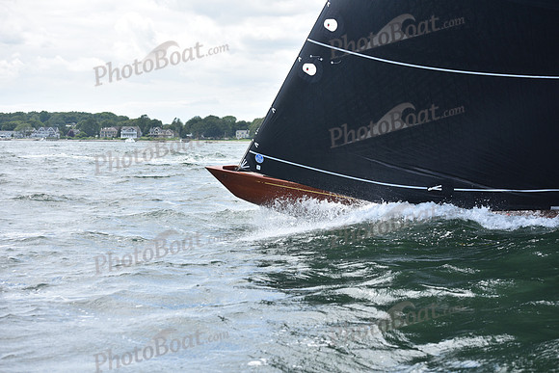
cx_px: 280
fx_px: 1087
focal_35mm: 70
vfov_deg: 19.5
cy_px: 186
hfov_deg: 28.8
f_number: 4.5
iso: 250
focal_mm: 70
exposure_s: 1/1000
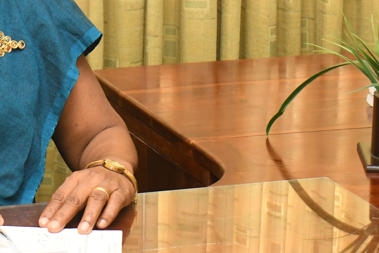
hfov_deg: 11.5
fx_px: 1853
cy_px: -6
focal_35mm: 176
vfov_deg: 7.8
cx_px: -14
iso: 2500
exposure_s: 1/80
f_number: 8
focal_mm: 48
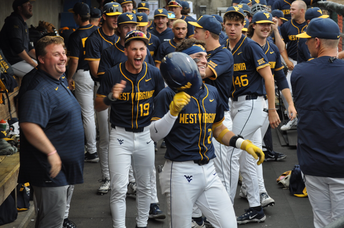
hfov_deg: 18.9
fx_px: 1031
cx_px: 172
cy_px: 114
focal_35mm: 108
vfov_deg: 12.6
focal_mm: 72
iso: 320
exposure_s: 1/125
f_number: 5.6
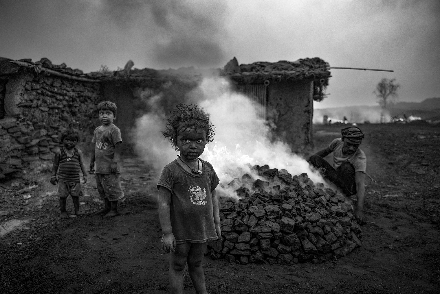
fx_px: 342
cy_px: 147
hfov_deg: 65.5
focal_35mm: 28
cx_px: 220
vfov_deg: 46.4
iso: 640
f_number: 2.8
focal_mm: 28
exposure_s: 1/640
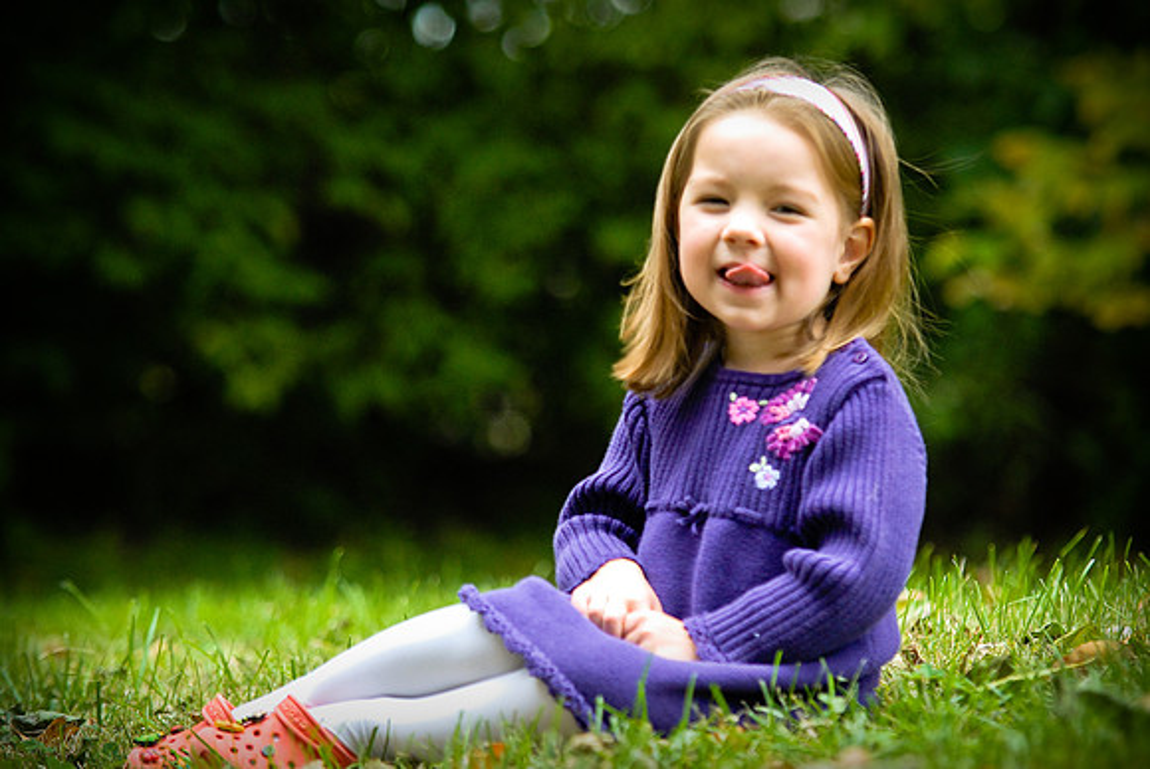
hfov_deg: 11.4
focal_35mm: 180
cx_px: 575
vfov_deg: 7.6
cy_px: 384
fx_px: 5756
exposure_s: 1/500
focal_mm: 120
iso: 500
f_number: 2.8
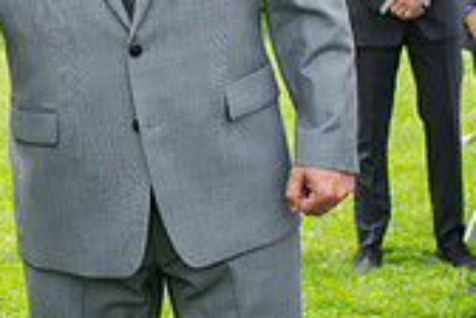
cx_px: 1
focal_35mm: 135
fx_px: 1785
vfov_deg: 10.1
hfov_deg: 14.9
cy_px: -20
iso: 100
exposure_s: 1/400
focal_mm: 35
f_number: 3.5
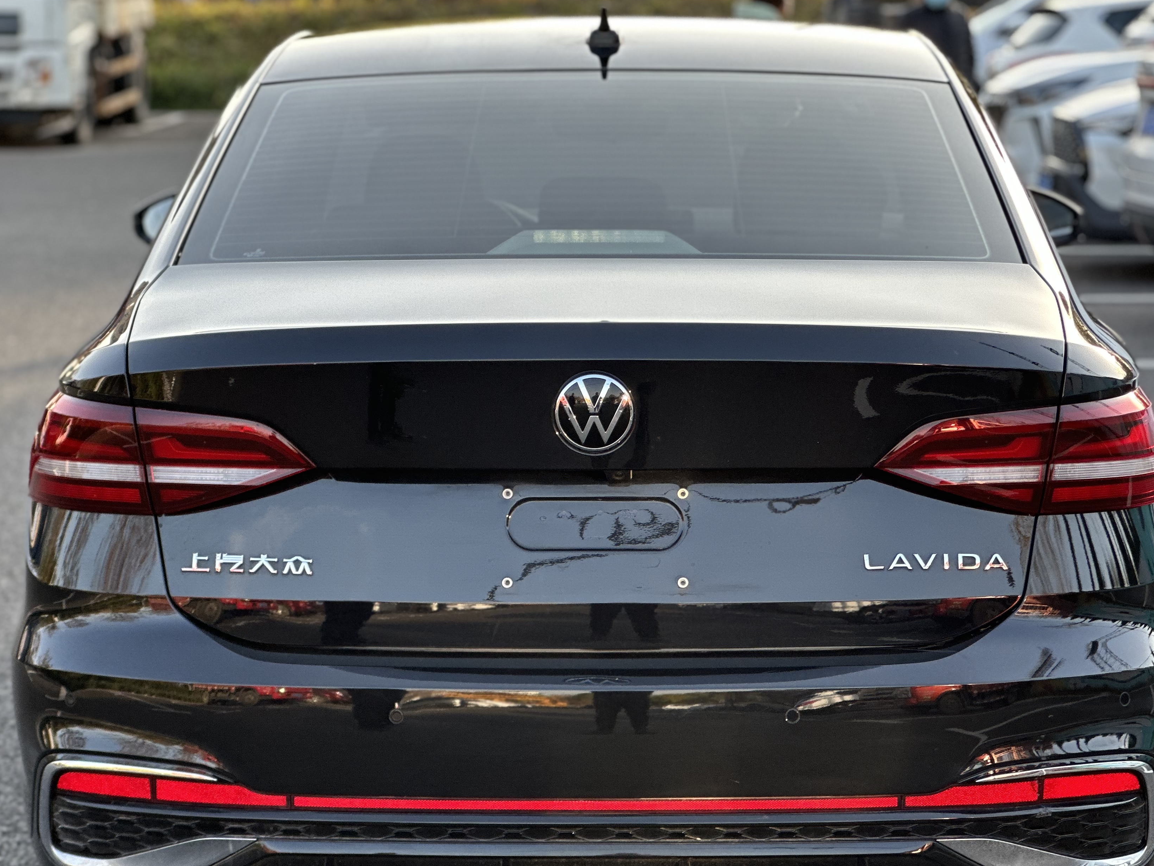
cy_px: 442
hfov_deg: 20.6
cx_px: 603
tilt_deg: -6.3
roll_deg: +0.1
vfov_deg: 15.6
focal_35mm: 95
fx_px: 3167
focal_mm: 9
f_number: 2.8
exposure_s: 1/121
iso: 32
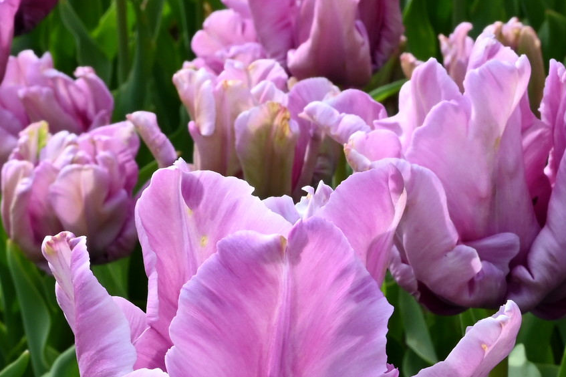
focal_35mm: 102
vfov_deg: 13.4
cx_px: 16
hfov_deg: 19.5
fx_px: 1603
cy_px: 253
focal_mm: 45
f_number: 22
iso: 450
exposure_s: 1/60
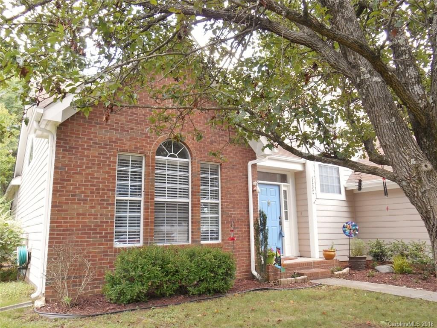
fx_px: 328
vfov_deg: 53.1
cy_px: 164
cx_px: 218
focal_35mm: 26
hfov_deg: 67.3
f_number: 3.4
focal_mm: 4.7
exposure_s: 1/40
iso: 80
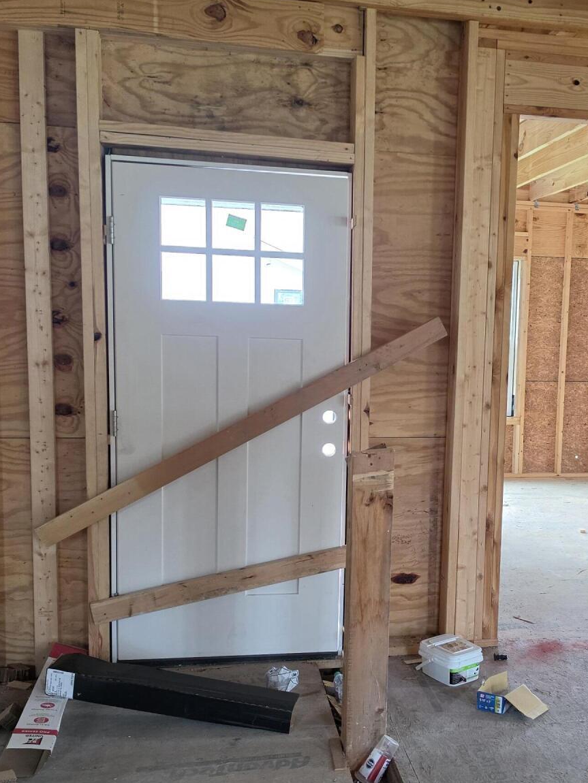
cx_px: 454
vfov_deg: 46.6
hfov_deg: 35.0
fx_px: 906
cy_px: 458
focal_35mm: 40
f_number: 1.4
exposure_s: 1/120
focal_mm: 6.5
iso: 320
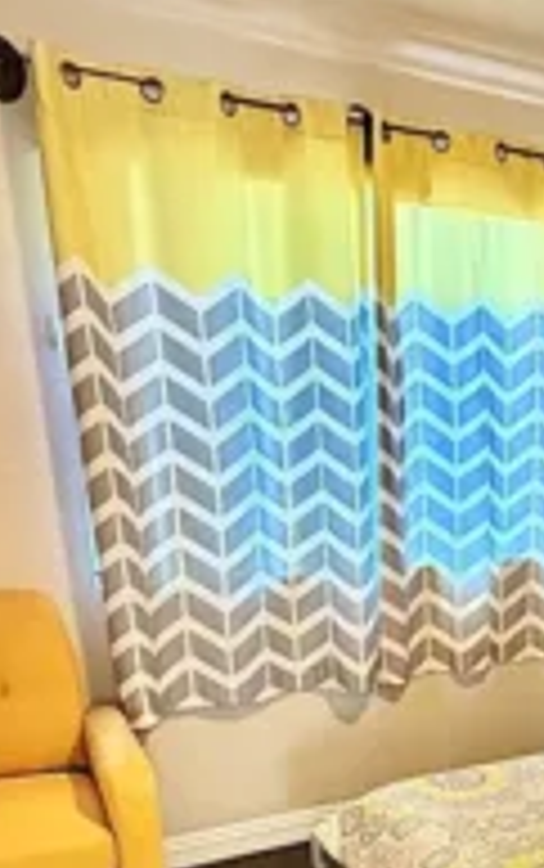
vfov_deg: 44.3
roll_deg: -2.1
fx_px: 1018
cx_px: 692
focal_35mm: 43
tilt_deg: -14.7
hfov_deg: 25.9
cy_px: 675
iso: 640
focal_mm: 2.22
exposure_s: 1/60
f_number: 2.2
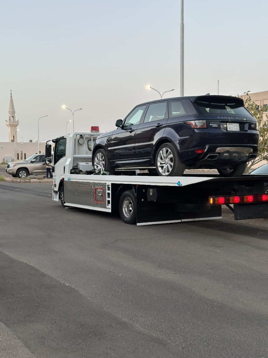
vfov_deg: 39.7
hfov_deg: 30.3
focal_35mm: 48
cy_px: 179
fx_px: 495
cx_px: 134
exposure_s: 1/120
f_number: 1.78
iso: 125
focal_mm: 6.86
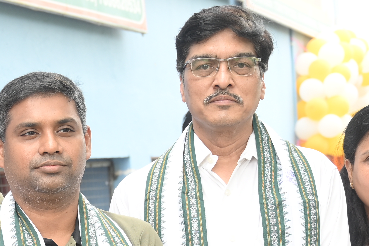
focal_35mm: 123
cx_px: 23
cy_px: 274
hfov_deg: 16.4
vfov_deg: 11.0
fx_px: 1260
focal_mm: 39
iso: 200
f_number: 4
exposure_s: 1/160
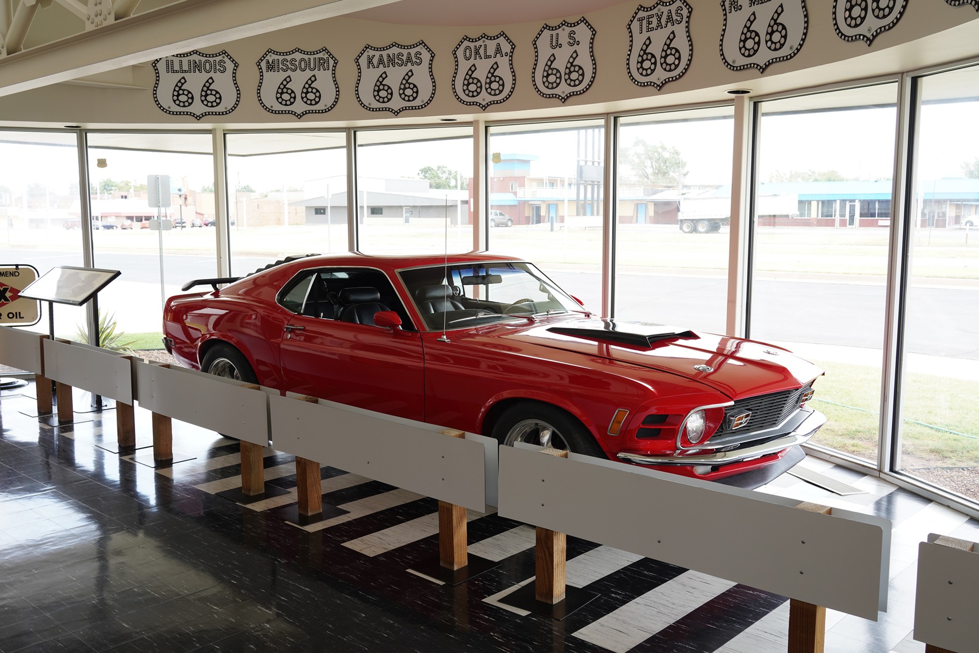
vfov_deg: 40.0
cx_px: 490
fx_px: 897
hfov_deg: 57.2
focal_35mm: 33
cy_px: 326
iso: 400
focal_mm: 33
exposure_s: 1/100
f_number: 8
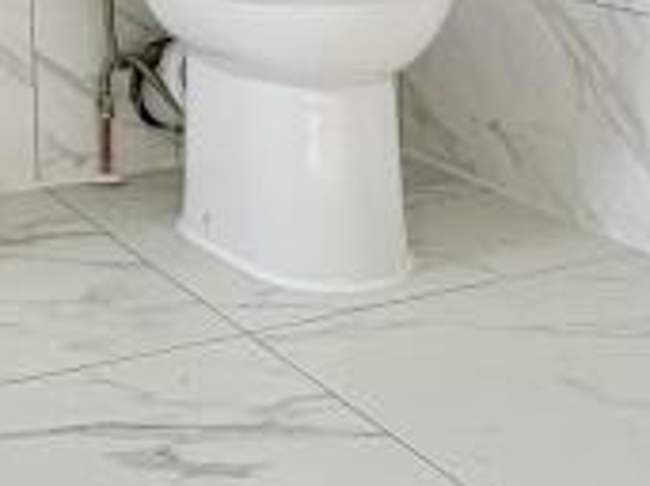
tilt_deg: +1.3
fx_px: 1576
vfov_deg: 15.5
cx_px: 19
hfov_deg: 22.5
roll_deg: +2.3
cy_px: -338
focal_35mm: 84
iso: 40
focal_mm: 2.22
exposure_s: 1/155
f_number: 2.2
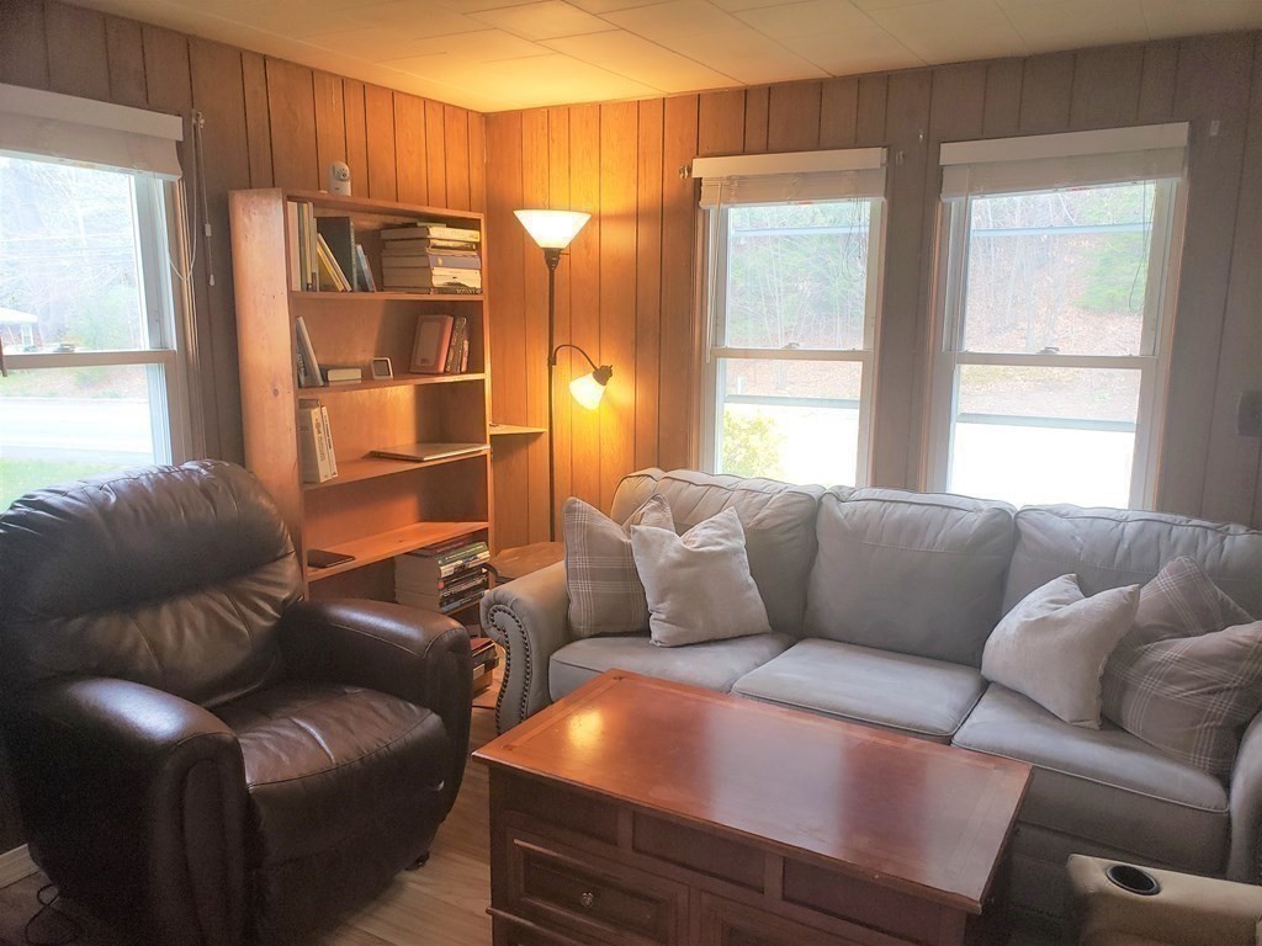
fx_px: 948
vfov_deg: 53.1
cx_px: 631
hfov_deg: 67.3
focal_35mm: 26
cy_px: 473
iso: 80
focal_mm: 4.3
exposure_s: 1/60
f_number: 2.4
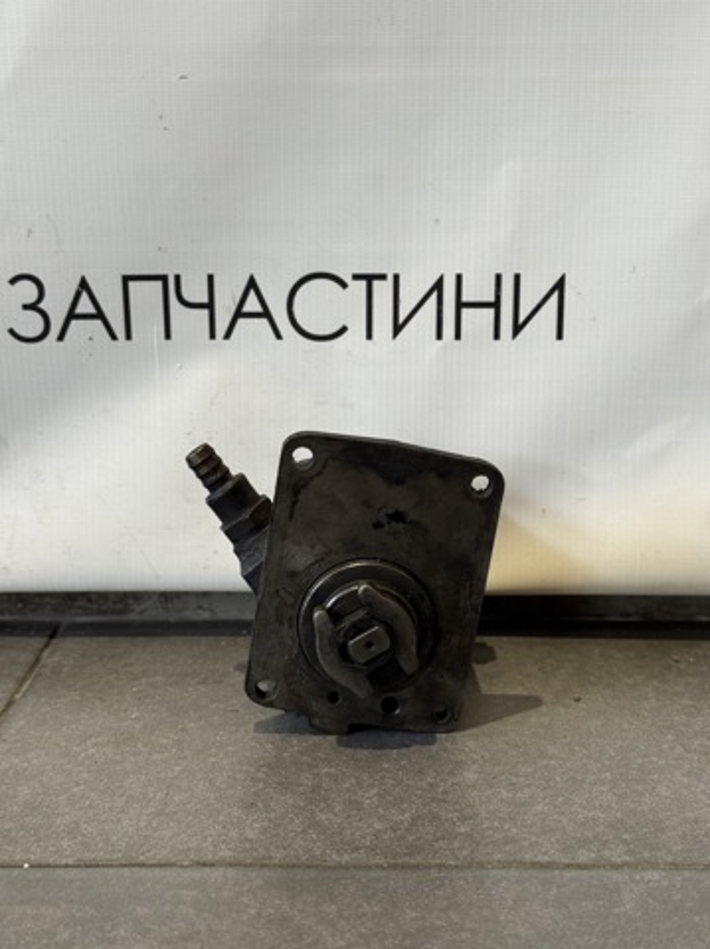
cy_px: 474
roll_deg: -0.1
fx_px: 1315
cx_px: 355
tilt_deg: -13.9
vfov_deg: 39.7
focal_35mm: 48
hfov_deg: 30.2
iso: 80
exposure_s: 1/50
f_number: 1.78
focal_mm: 6.76
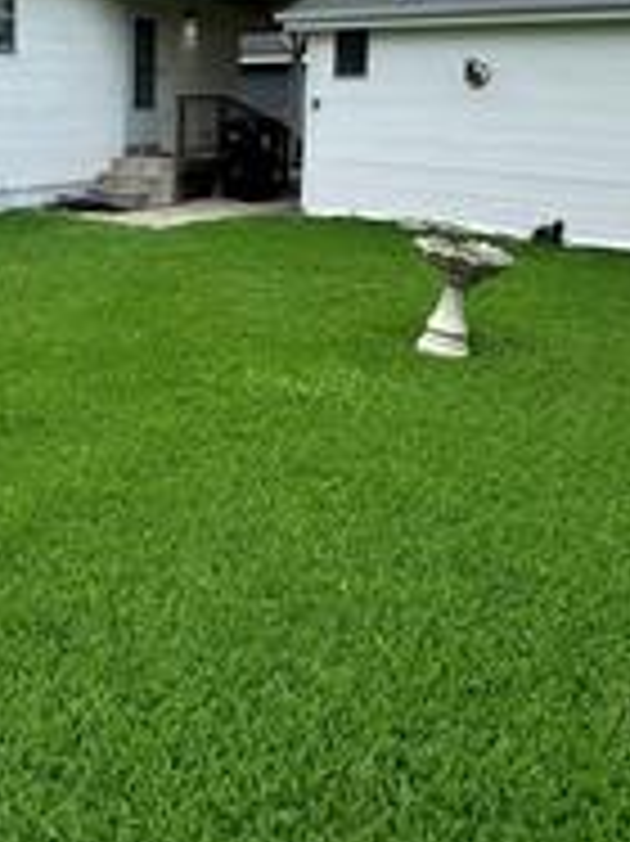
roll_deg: -0.6
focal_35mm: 36
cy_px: 194
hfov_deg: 36.8
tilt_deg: -7.1
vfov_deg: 49.0
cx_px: 50
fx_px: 875
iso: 40
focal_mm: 2.22
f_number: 2.2
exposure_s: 1/2584
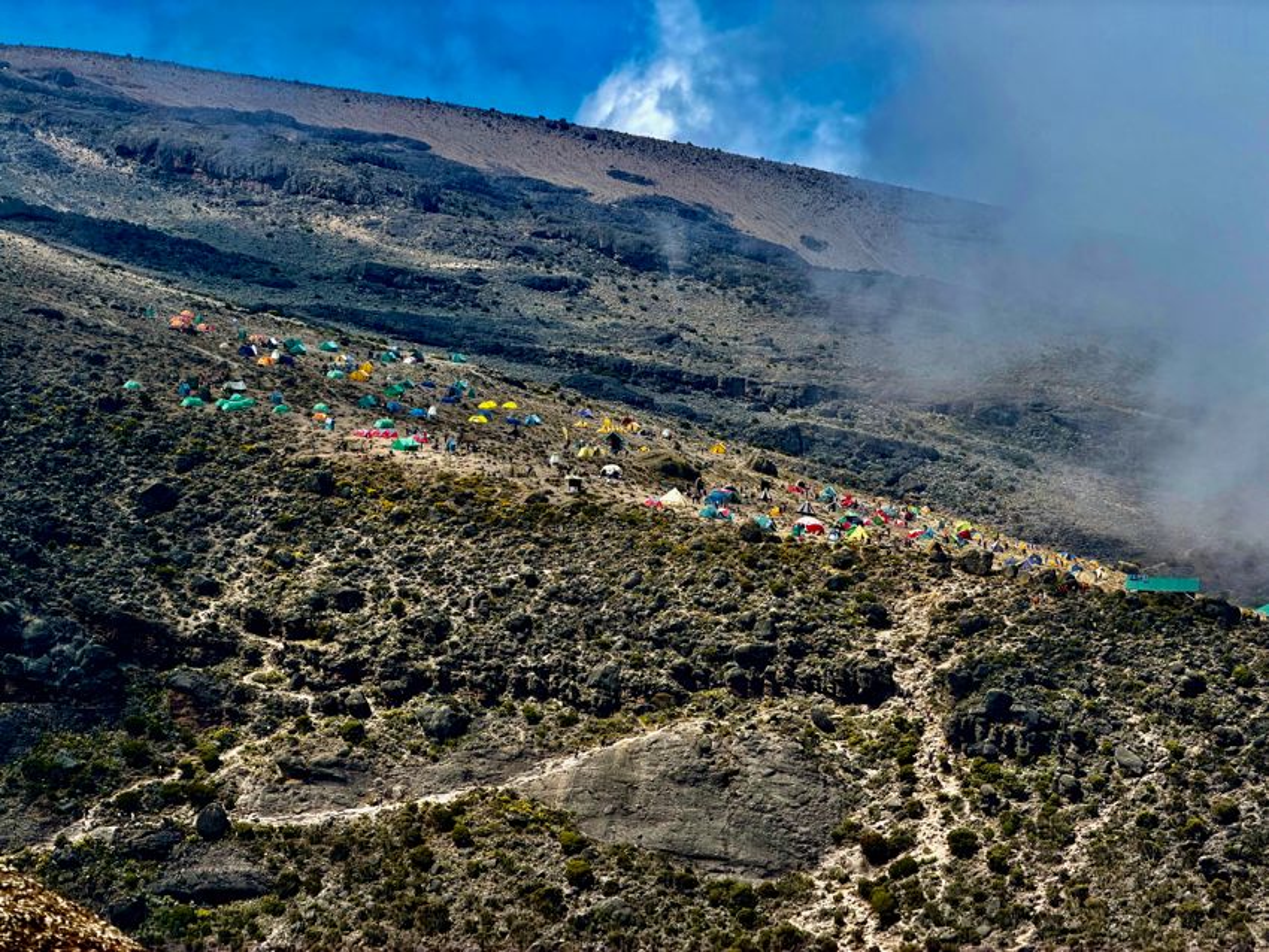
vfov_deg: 14.8
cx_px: 634
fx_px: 3667
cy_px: 476
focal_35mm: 100
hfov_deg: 19.6
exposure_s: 1/638
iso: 32
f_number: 2.8
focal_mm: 16.89
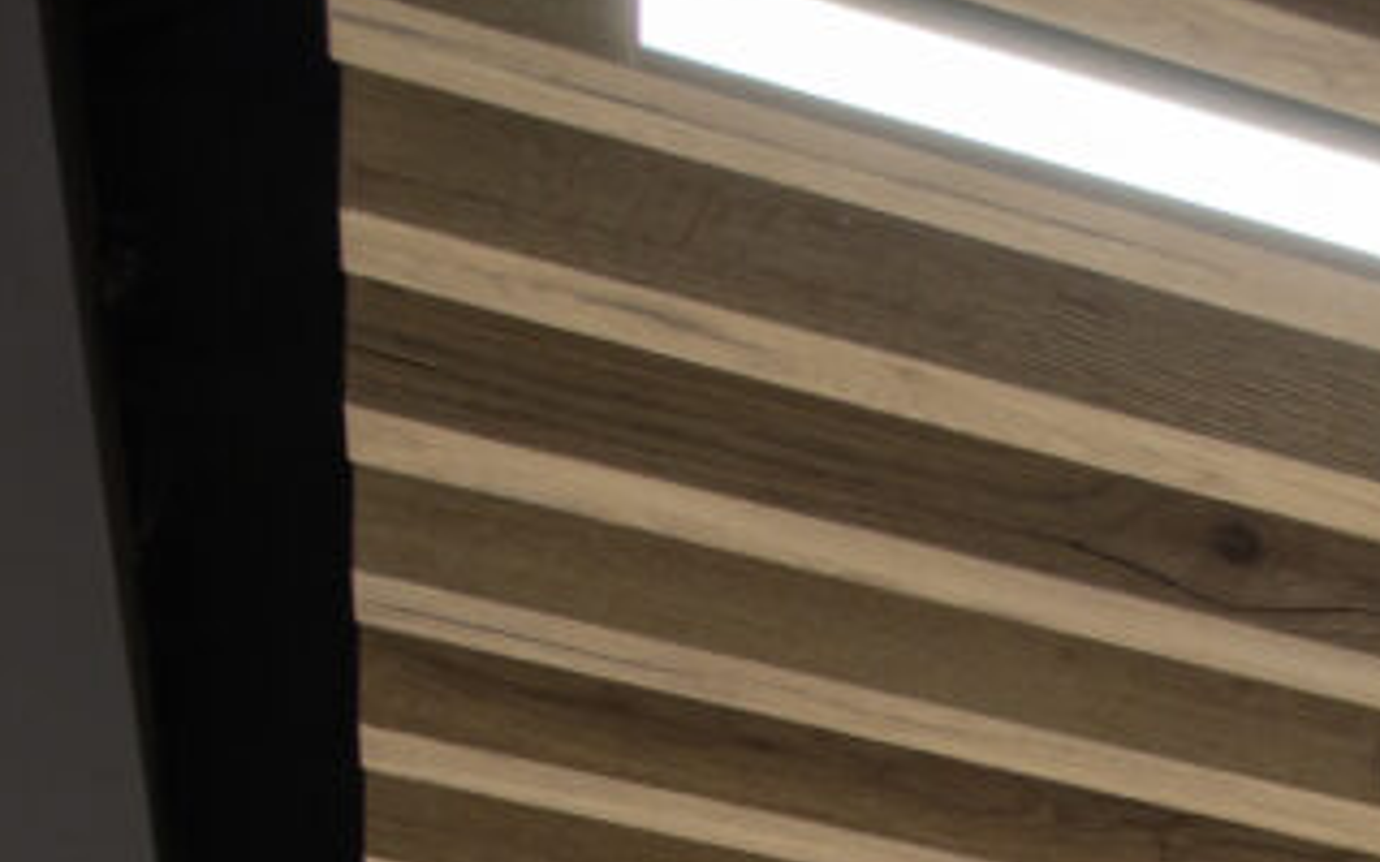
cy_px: 2907
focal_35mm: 124
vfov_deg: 8.3
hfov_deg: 12.3
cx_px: 3575
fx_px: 4664
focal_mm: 19
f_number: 11
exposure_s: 1/2.5
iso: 160
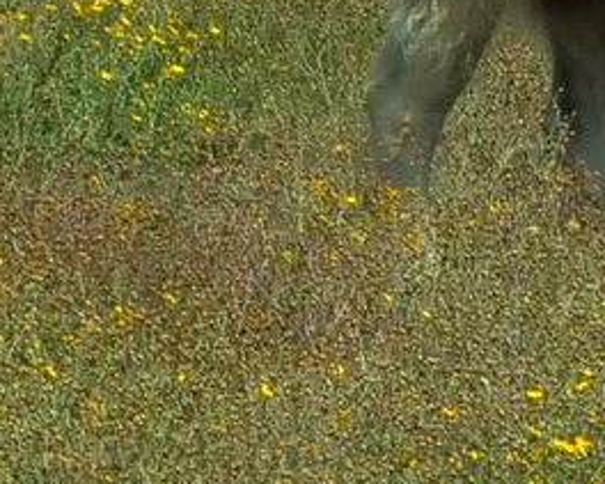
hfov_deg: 3.6
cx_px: 461
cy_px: -599
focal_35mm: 532
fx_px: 9522
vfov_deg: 2.9
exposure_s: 1/160
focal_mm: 45
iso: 400
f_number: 10
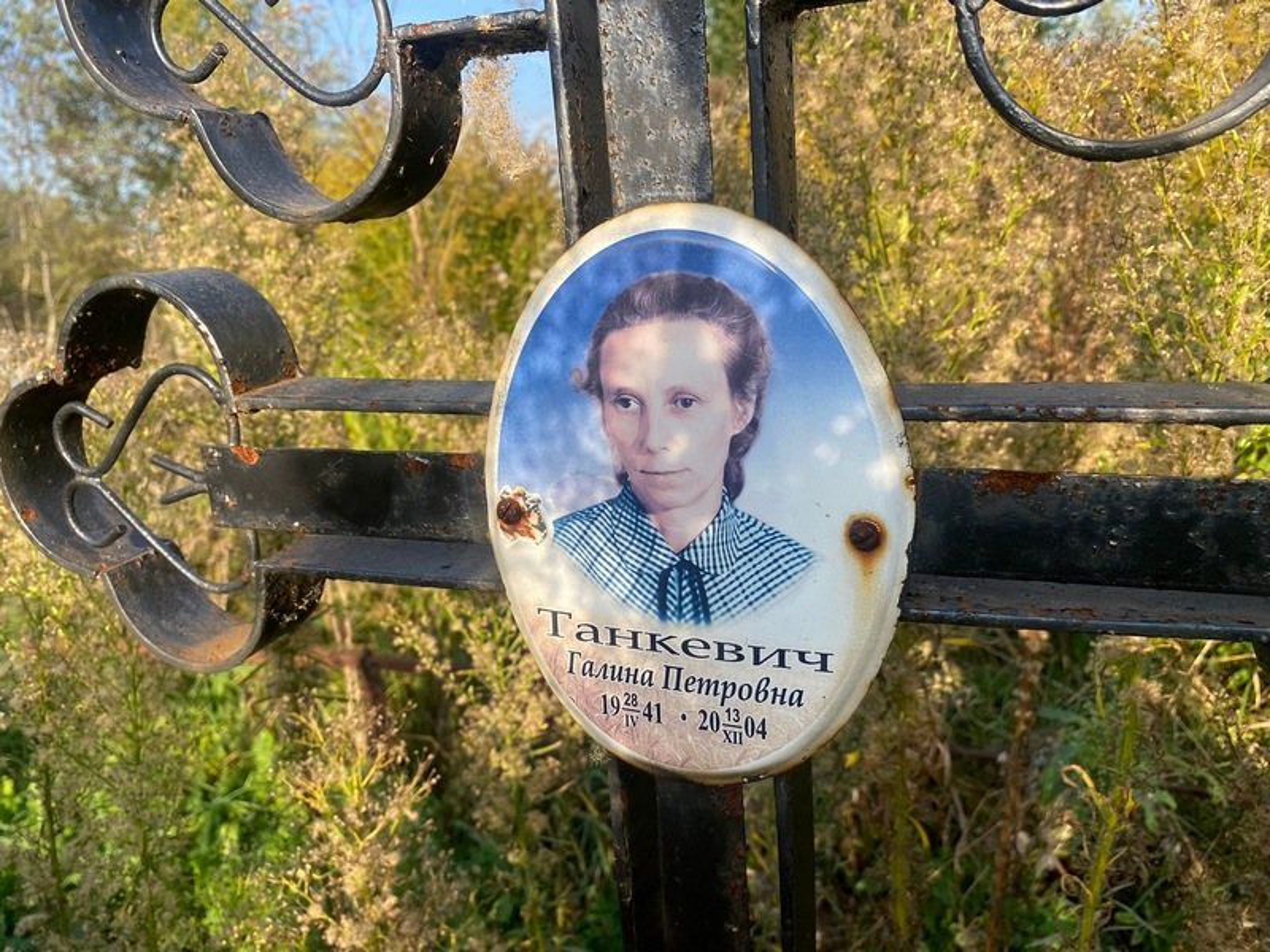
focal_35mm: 26
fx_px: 954
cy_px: 476
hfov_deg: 67.3
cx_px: 635
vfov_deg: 53.1
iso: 32
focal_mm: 4.25
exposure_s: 1/990
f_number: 1.8
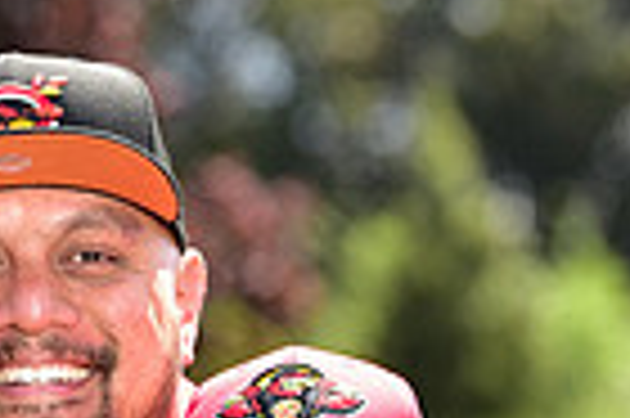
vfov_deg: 2.2
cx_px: 4
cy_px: 726
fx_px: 10890
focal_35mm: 623
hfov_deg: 3.3
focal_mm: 150
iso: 80
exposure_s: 1/200
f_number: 4.5
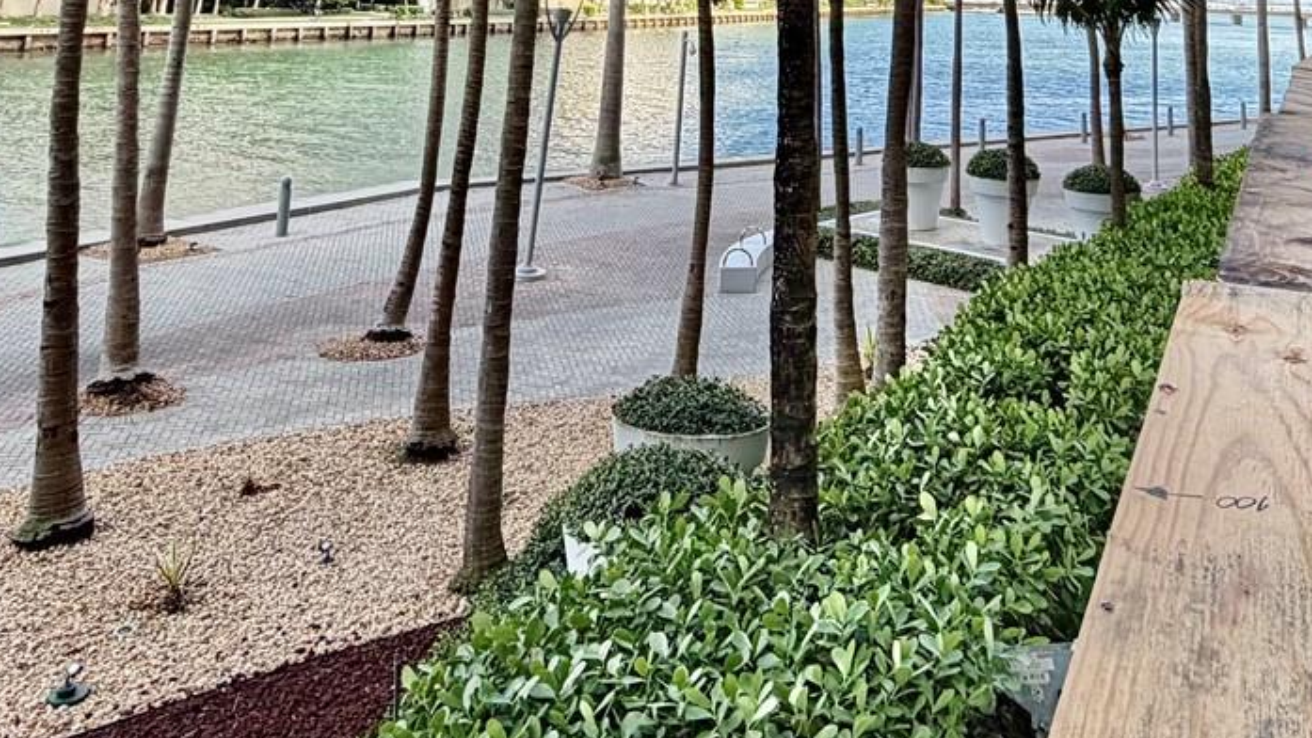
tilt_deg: +11.5
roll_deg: -2.8
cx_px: 789
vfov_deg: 28.3
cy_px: -200
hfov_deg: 56.2
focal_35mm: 35
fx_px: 1218
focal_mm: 2.22
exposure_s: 1/502
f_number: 2.2
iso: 50
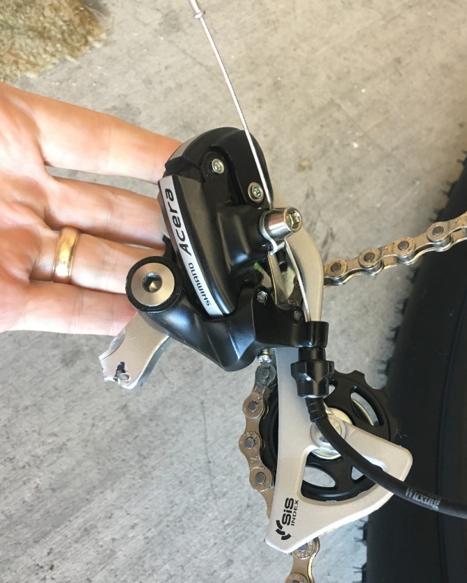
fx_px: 622
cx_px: 277
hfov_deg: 41.0
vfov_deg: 50.1
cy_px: 330
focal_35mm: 36
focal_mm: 4.15
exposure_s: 1/30
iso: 125
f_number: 2.2
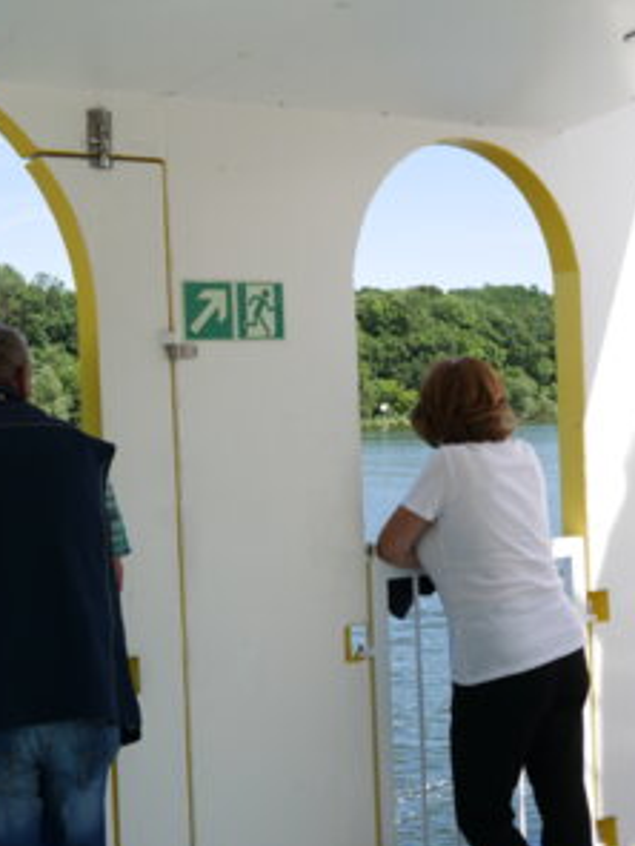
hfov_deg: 26.2
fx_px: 1321
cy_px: 426
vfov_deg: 35.5
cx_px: 77
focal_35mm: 54
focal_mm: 20
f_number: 7.1
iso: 200
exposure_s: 1/250
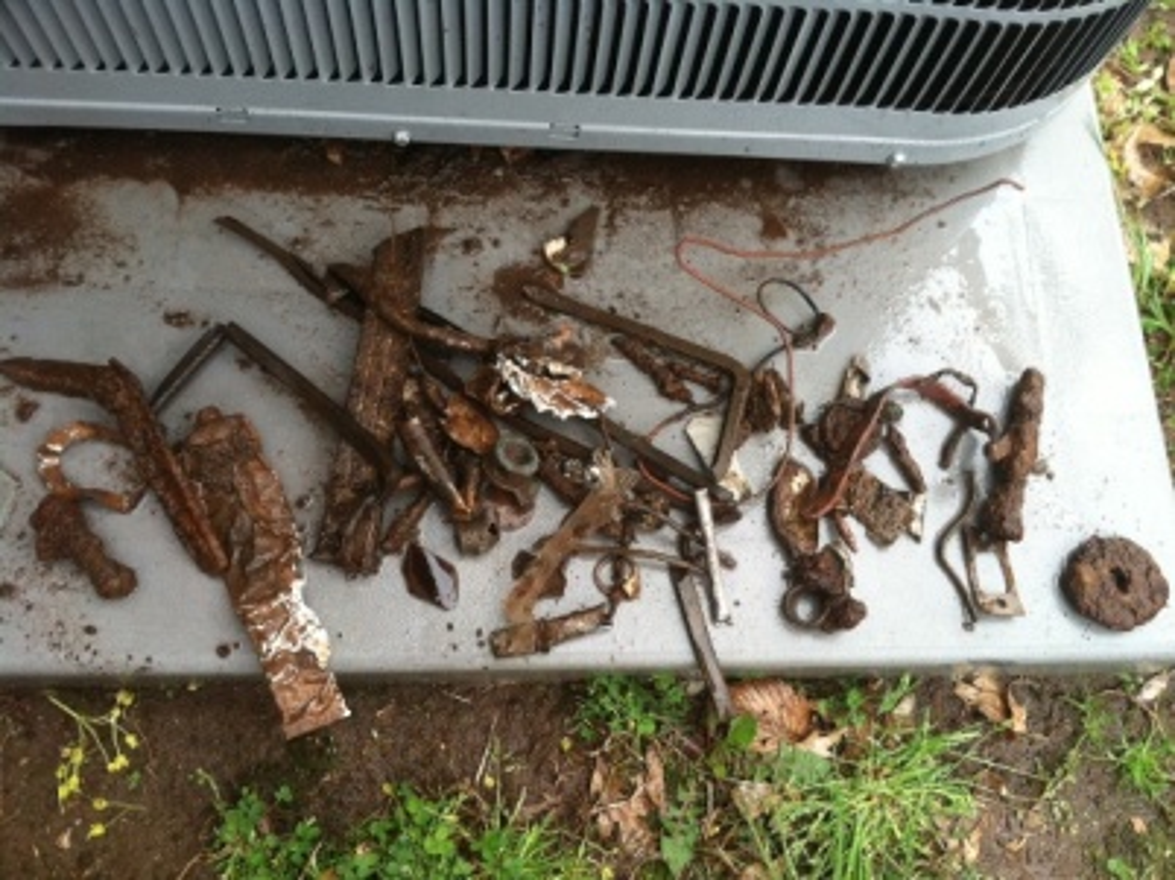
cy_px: 440
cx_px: 588
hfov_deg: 52.7
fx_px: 1187
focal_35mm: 35
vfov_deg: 40.7
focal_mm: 3.85
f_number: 2.8
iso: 100
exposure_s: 1/40
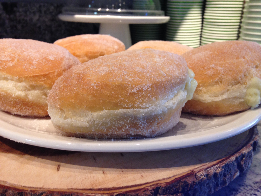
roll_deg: -2.1
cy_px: 98
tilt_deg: -19.2
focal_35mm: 33
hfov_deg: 55.4
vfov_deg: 42.9
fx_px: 249
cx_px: 130
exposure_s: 1/20
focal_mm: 4.12
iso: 100
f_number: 2.4
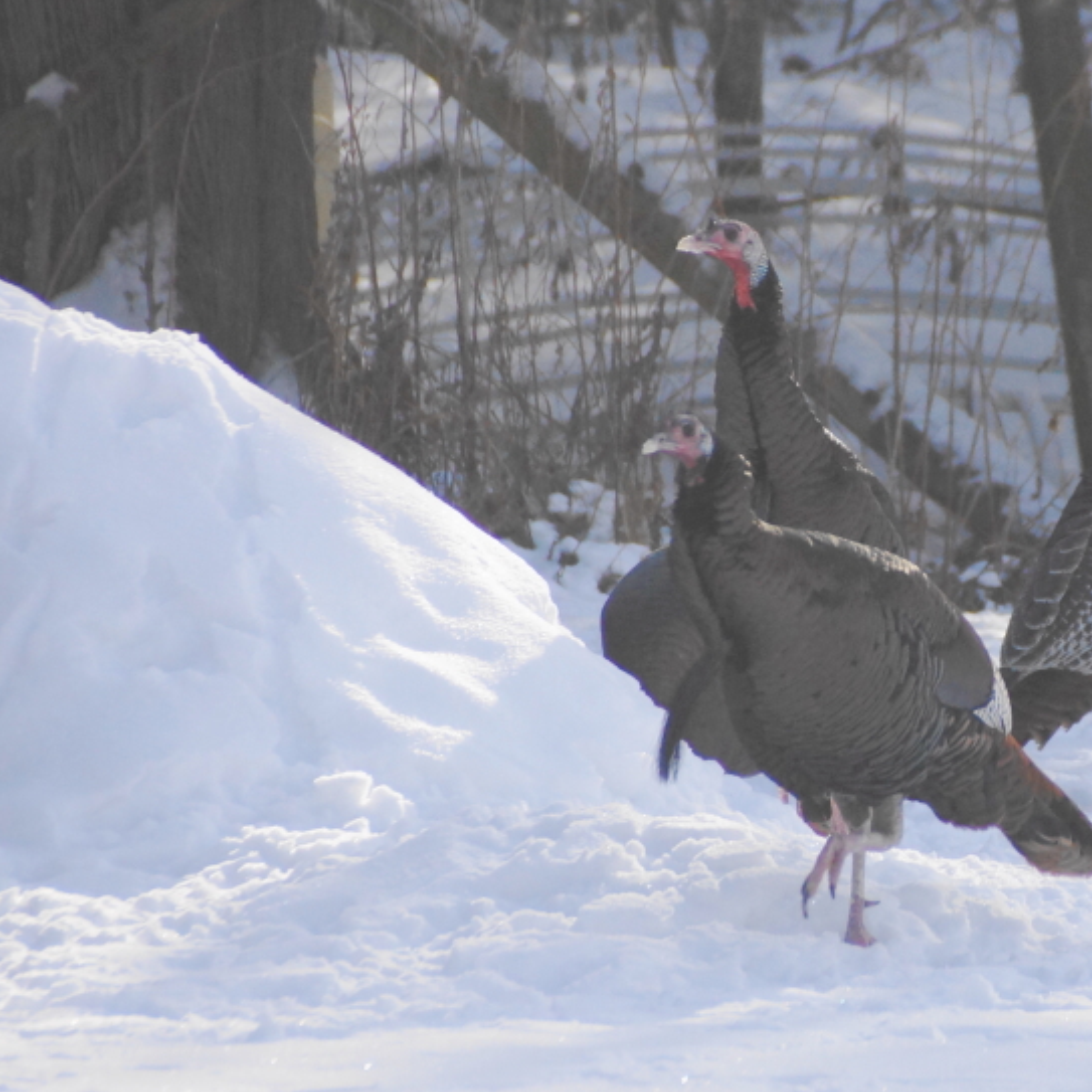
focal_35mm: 586
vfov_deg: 3.0
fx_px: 20915
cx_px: 761
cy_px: 517
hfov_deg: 3.0
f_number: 6.3
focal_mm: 250
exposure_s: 1/400
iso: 400
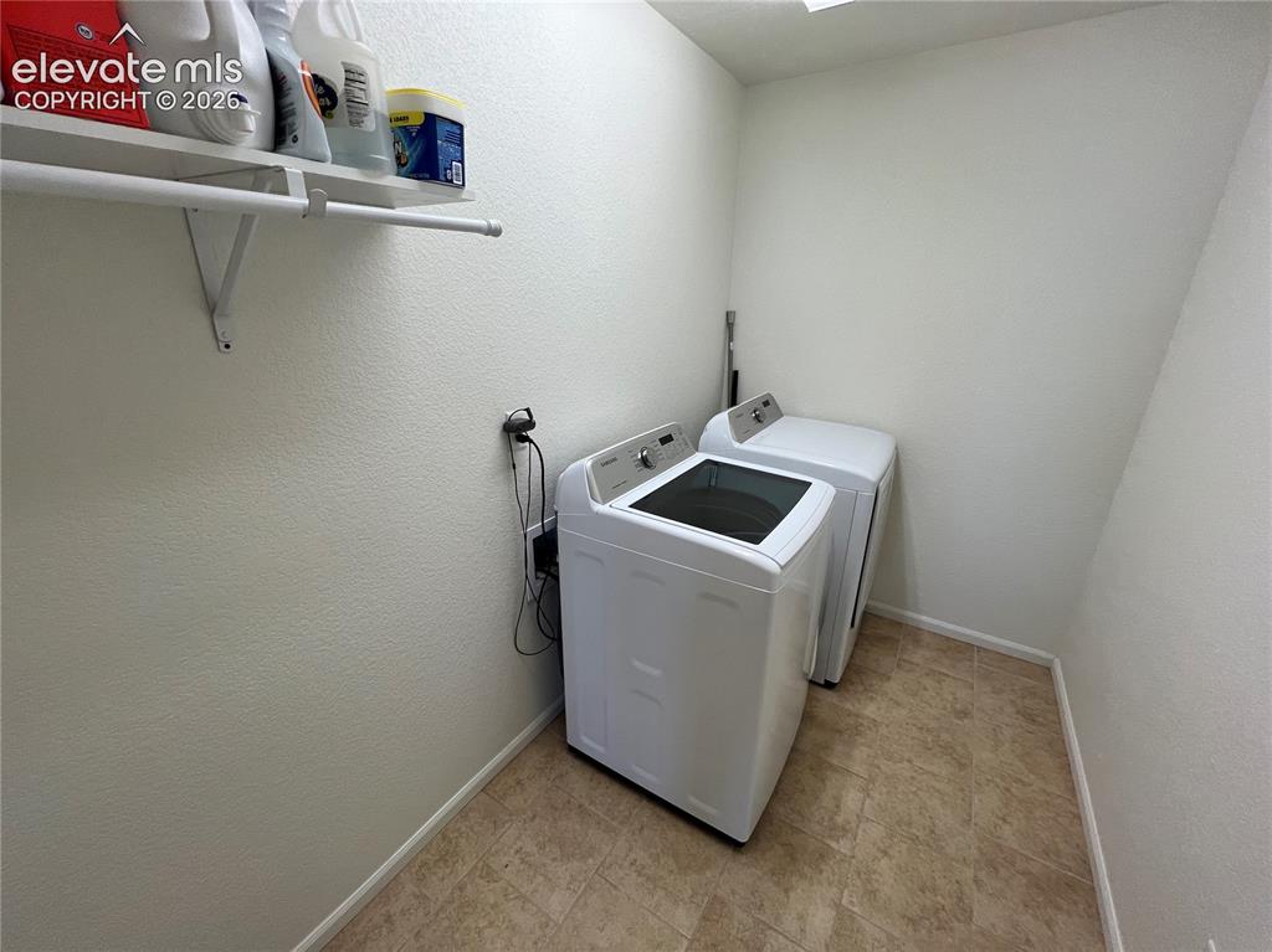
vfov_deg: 89.9
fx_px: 477
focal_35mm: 13
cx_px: 636
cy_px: 476
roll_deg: -0.8
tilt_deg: -21.8
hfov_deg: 106.2
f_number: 1.8
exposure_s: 1/120
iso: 100
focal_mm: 1.57
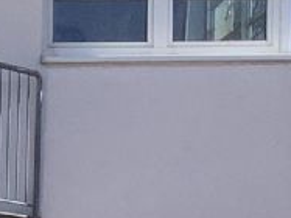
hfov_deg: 8.8
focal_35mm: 212
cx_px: -294
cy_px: 659
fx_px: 1781
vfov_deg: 6.4
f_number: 2.4
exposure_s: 1/1894
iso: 25
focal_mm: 3.3
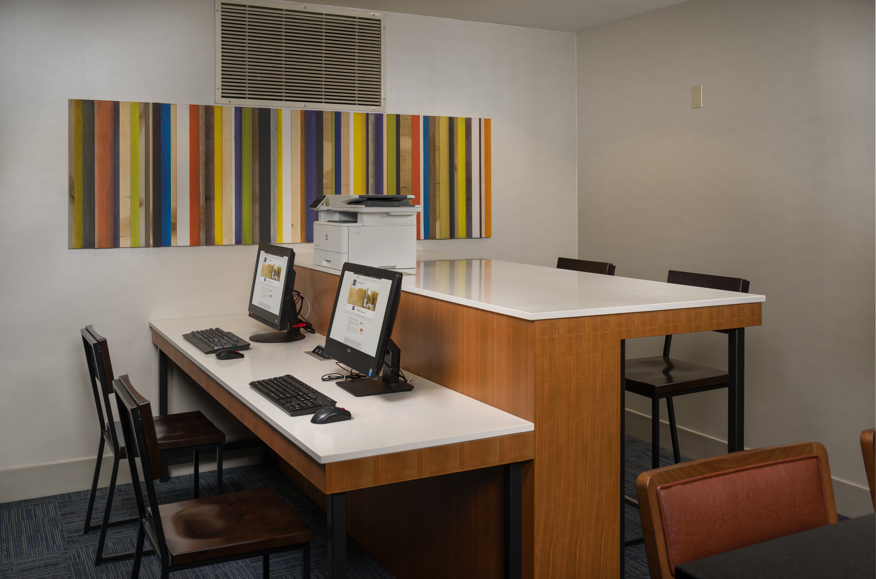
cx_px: 438
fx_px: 849
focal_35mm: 35
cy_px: 290
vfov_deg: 37.7
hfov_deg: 54.6
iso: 200
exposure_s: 1/125
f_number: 8
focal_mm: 35
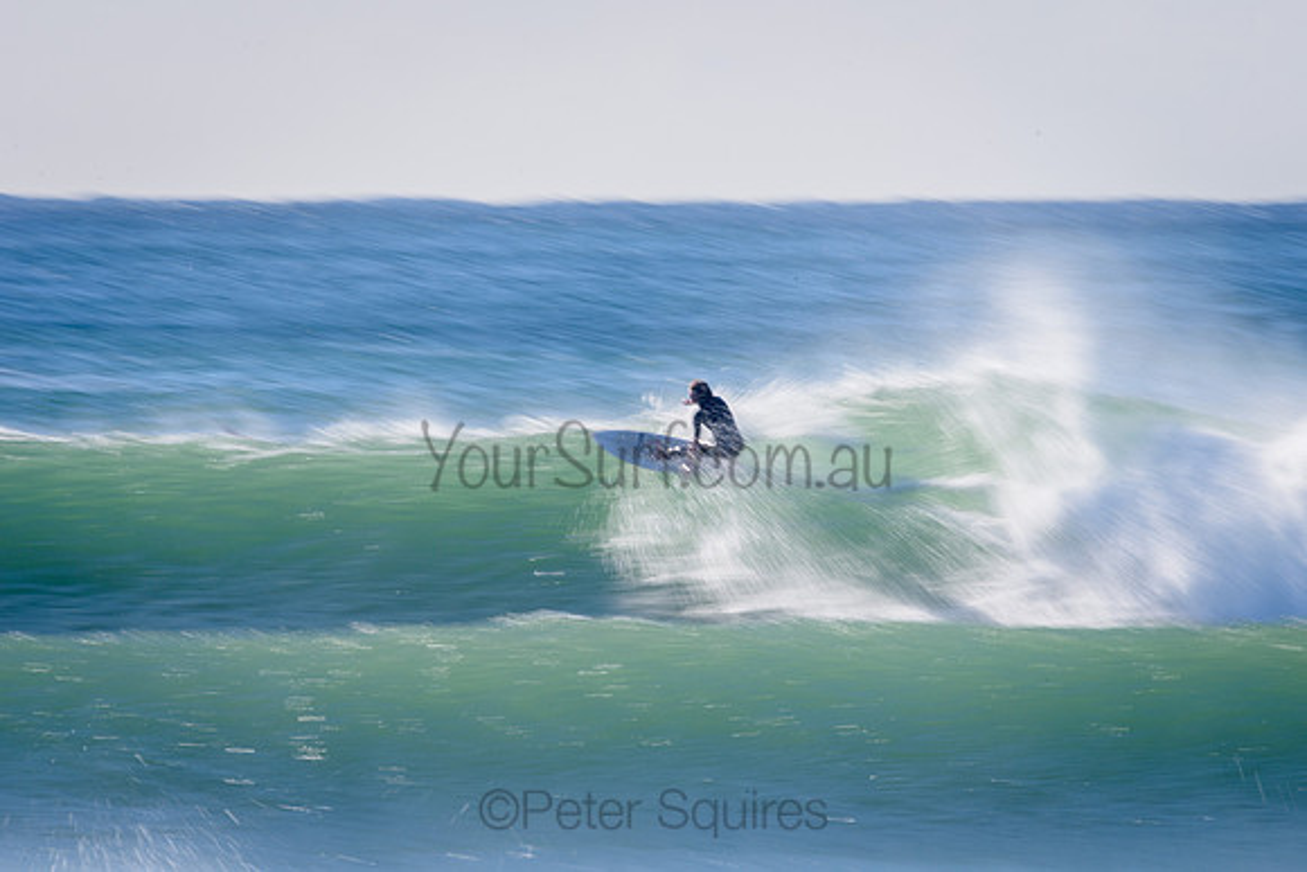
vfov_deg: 2.7
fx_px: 18538
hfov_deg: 4.0
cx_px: 662
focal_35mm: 511
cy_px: 436
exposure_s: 1/20
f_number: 20
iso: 125
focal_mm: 500
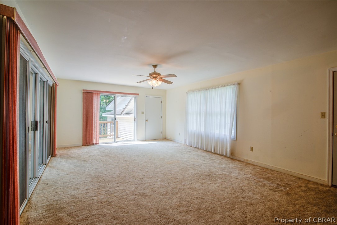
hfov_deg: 96.7
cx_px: 168
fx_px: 150
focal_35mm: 16
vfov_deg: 73.8
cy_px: 112
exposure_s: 1/100
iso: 320
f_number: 9
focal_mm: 16
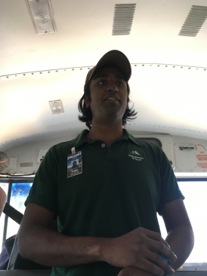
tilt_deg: +14.3
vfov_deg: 61.7
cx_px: 104
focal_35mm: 29
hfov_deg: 48.2
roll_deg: -1.0
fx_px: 231
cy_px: 138
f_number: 2.2
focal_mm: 4.15
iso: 32
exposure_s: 1/40
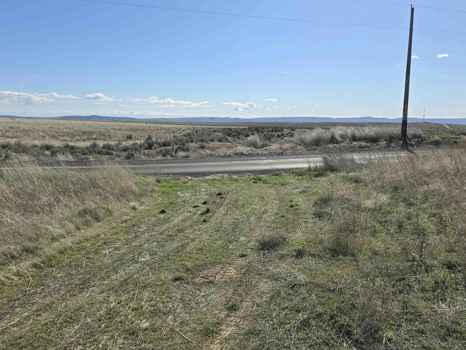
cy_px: 162
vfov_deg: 54.8
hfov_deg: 69.4
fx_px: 337
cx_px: 233
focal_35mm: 25
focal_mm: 6.3
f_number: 1.7
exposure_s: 1/1667
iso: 12
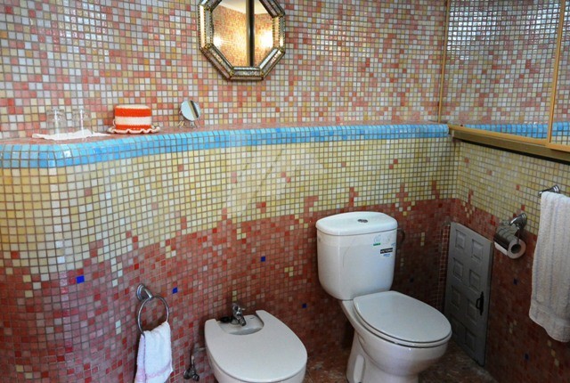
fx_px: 460
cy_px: 192
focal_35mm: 29
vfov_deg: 45.2
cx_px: 285
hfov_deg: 63.5
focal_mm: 11
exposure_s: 1/60
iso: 2000
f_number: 3.5
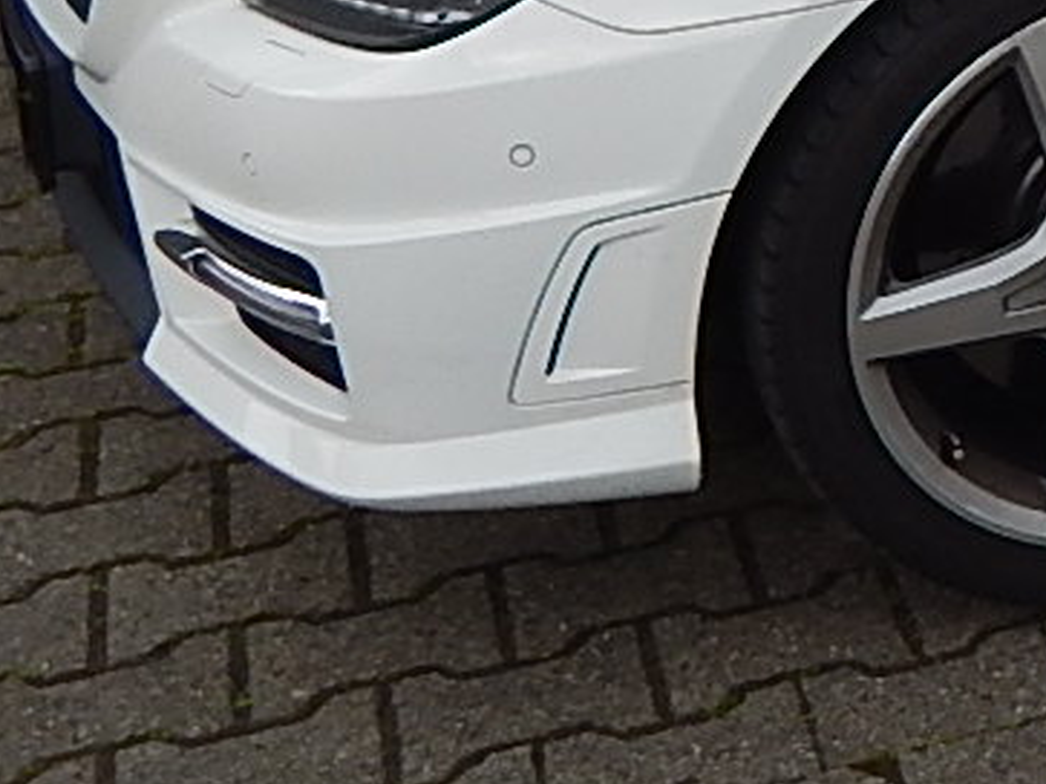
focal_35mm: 97
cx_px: 1775
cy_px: -516
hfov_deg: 17.2
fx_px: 2930
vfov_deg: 13.9
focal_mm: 4
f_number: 3
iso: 125
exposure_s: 1/400
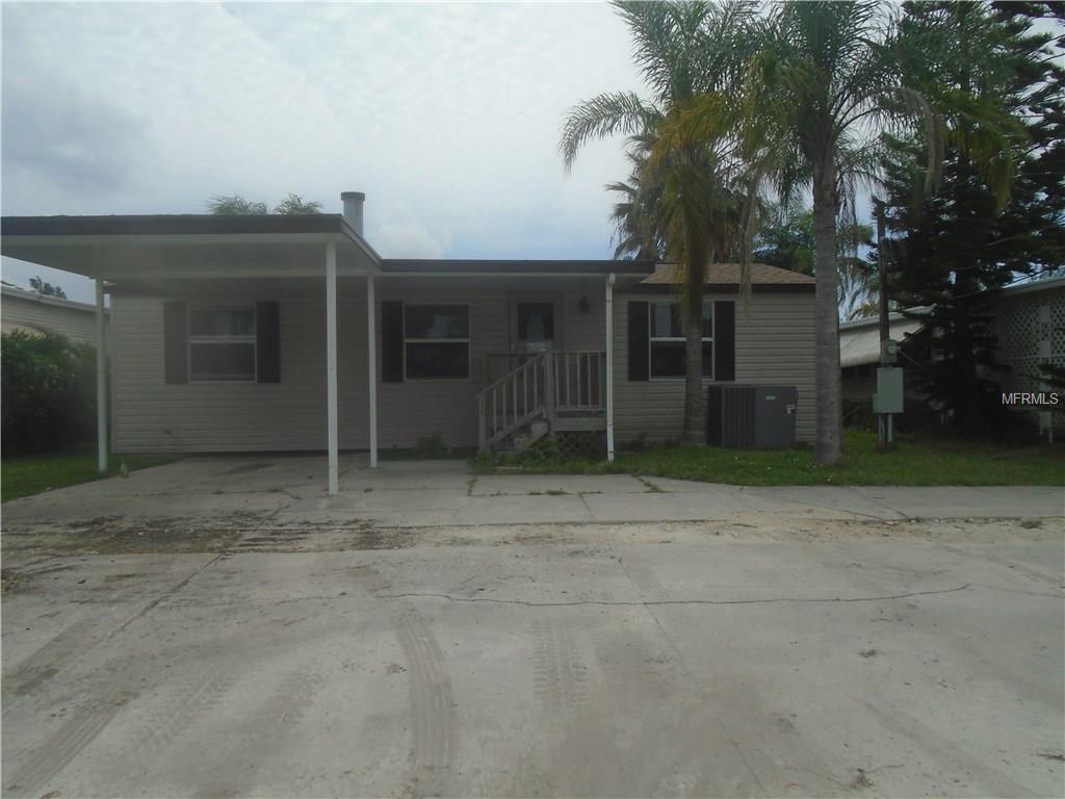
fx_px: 800
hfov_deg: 67.3
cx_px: 532
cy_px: 400
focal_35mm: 26
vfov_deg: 53.1
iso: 100
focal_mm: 4.6
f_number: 8
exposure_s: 1/500
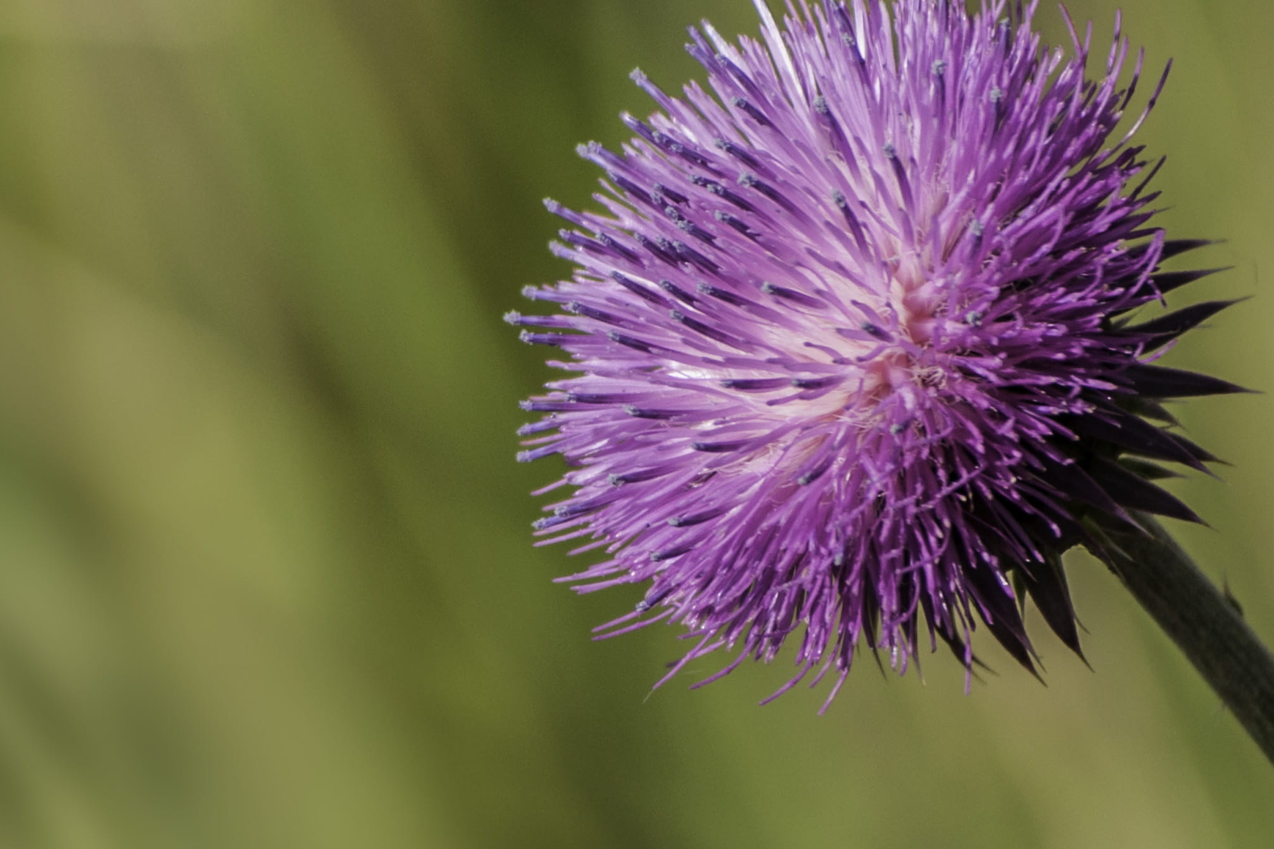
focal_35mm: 635
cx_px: 298
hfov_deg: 3.2
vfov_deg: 2.2
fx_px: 22468
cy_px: 297
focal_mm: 200
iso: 200
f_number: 6.7
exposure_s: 1/750
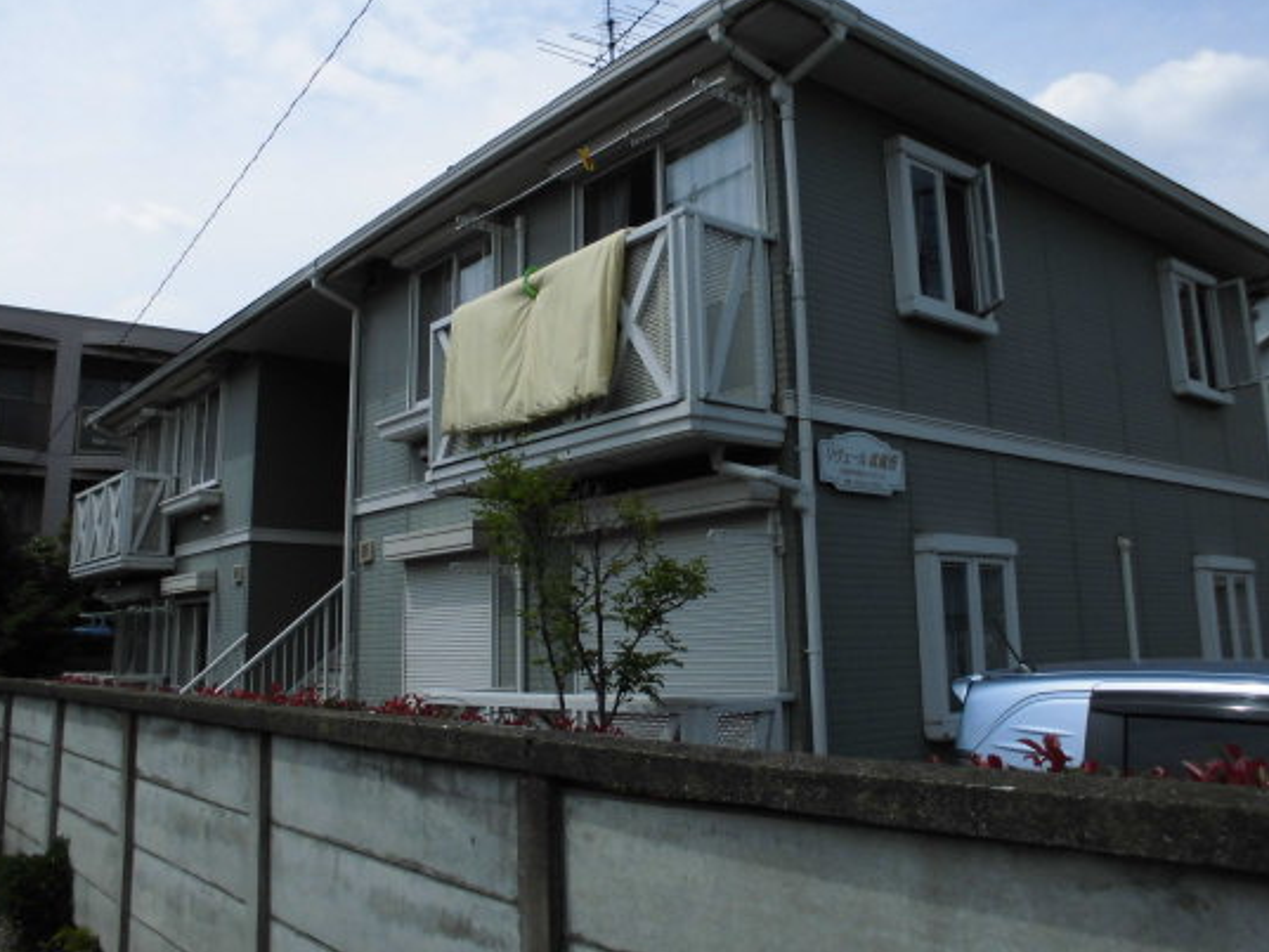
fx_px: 1137
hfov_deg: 58.3
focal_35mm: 31
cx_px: 612
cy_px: 404
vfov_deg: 45.3
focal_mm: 4.6
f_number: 3.5
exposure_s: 1/1000
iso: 100
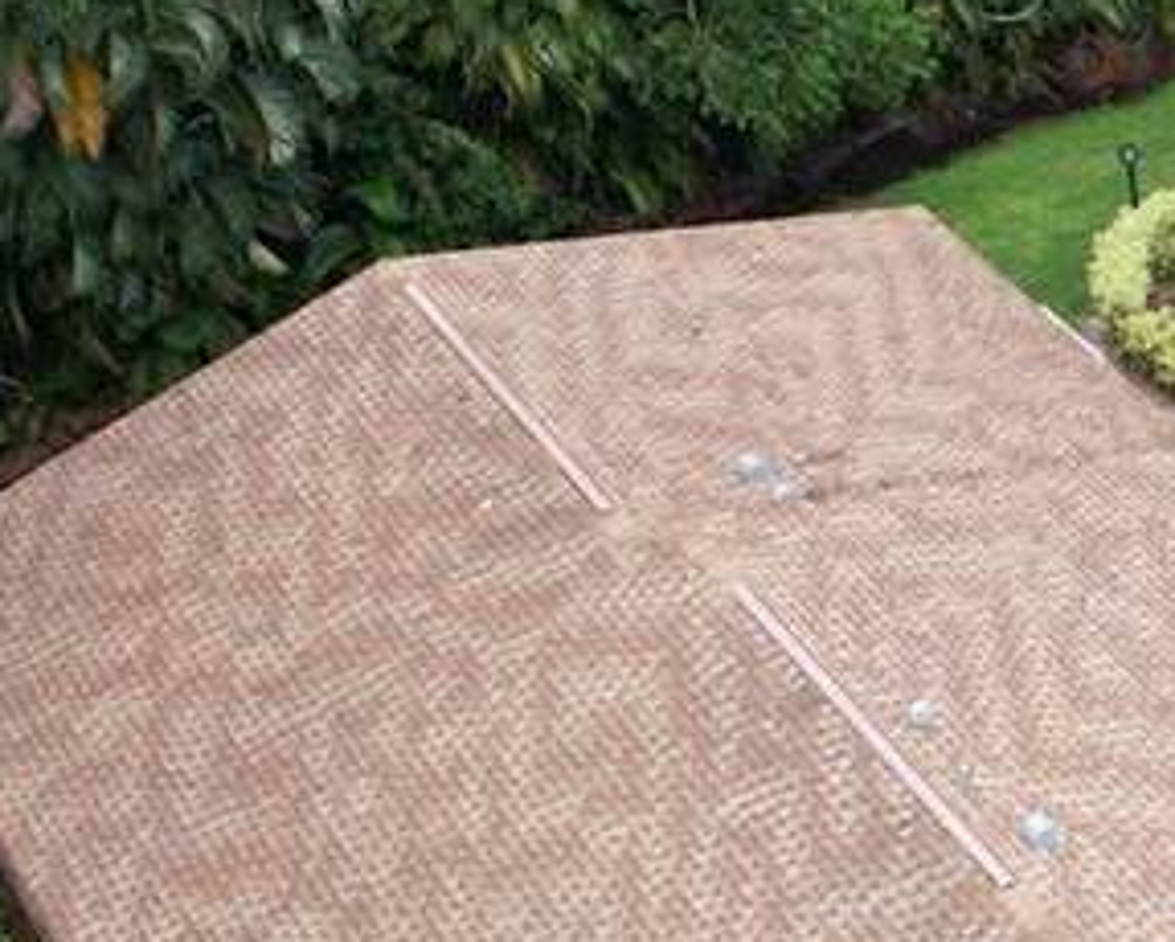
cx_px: 1867
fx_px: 3202
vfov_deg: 16.2
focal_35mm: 92
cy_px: 1071
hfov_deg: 18.1
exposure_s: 1/400
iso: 120
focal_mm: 8.38
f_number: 2.8
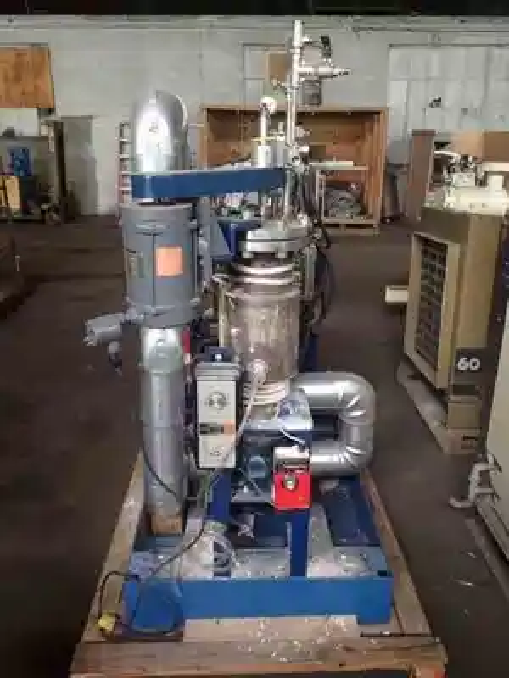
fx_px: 588
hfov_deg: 46.8
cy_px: 339
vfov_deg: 60.0
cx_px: 254
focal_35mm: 30
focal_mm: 5.5
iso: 400
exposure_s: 1/30
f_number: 2.3
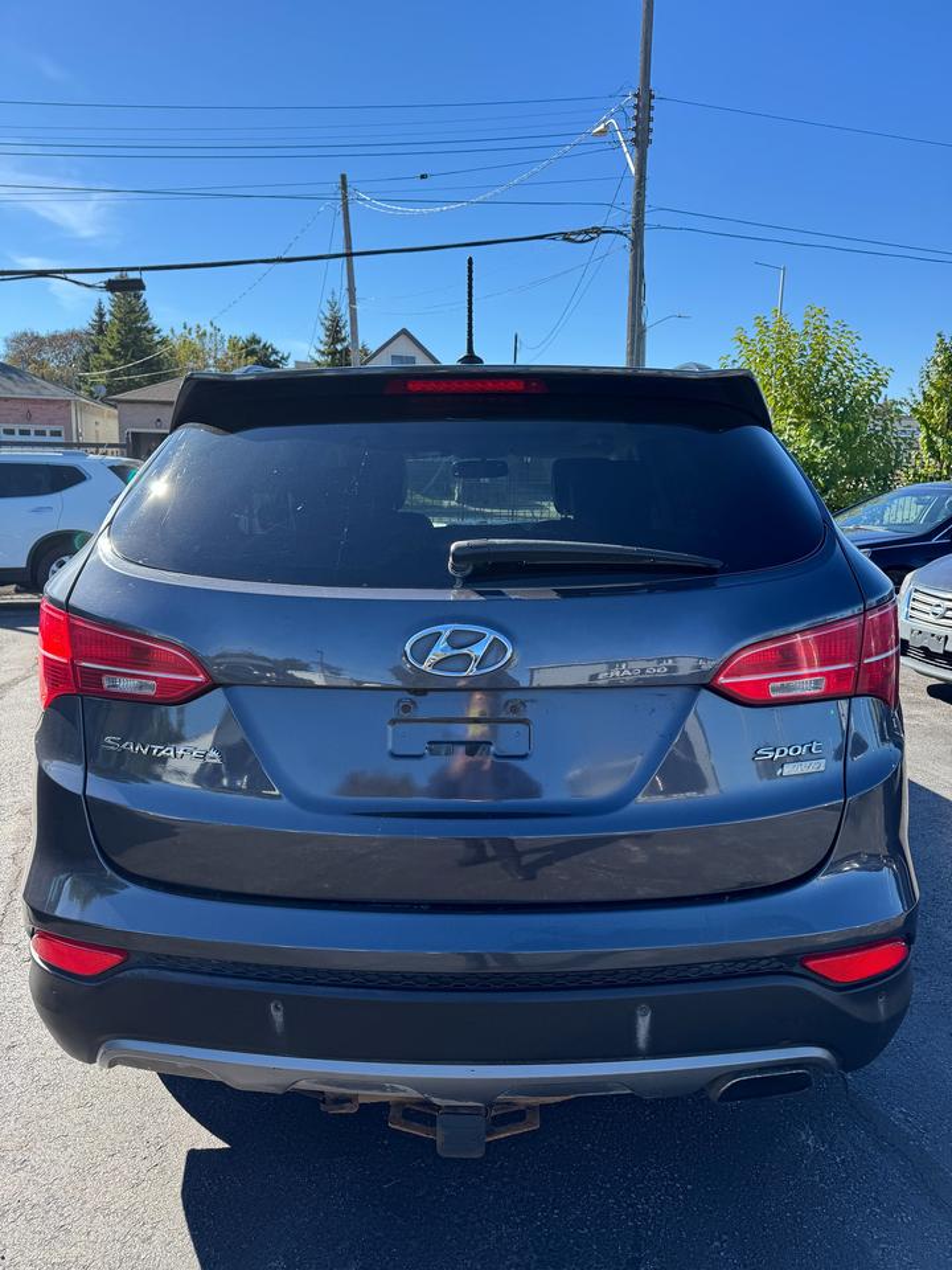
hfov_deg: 56.8
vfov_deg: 71.6
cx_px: 476
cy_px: 635
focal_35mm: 24
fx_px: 880
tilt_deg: -11.6
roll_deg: -1.6
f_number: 1.78
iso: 80
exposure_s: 1/2041
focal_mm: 6.76
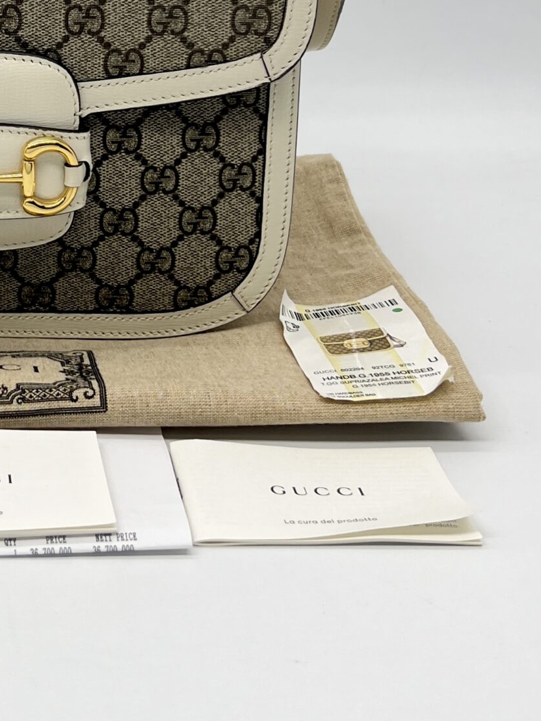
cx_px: -44
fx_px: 1250
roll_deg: -0.2
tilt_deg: -18.7
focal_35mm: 60
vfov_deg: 31.7
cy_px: 193
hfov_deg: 23.1
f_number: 1.5
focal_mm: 5.7
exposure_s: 1/187
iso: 40
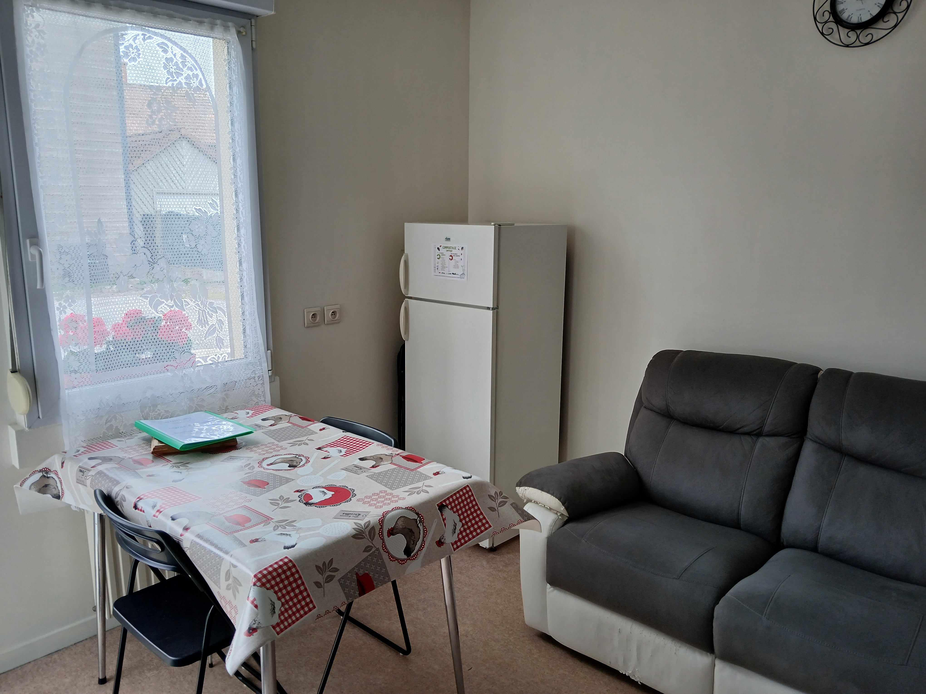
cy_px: 347
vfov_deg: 53.1
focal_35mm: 26
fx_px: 696
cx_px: 463
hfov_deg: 67.3
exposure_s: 1/50
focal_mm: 3.98
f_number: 1.8
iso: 25
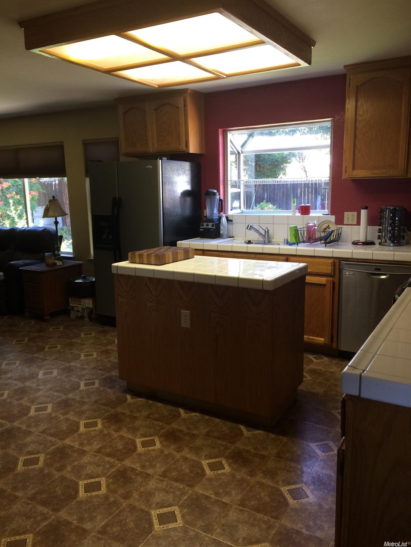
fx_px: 459
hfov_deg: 48.2
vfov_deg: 61.7
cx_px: 206
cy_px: 274
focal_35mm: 29
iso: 50
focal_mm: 4.15
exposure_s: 1/30
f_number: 2.2
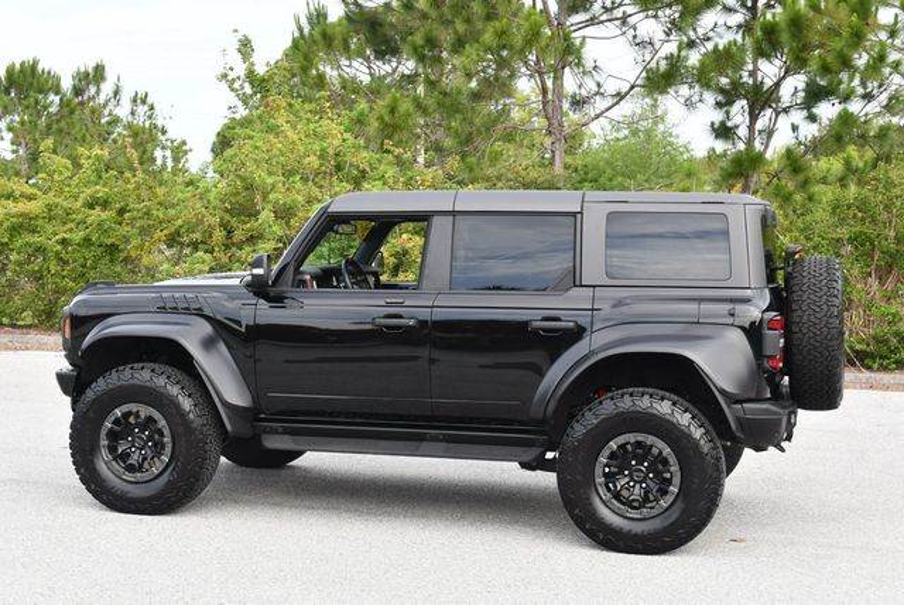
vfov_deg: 22.7
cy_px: 302
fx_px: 1508
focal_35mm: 60
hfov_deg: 33.4
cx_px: 452
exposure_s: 1/250
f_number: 5.6
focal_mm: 30
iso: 250
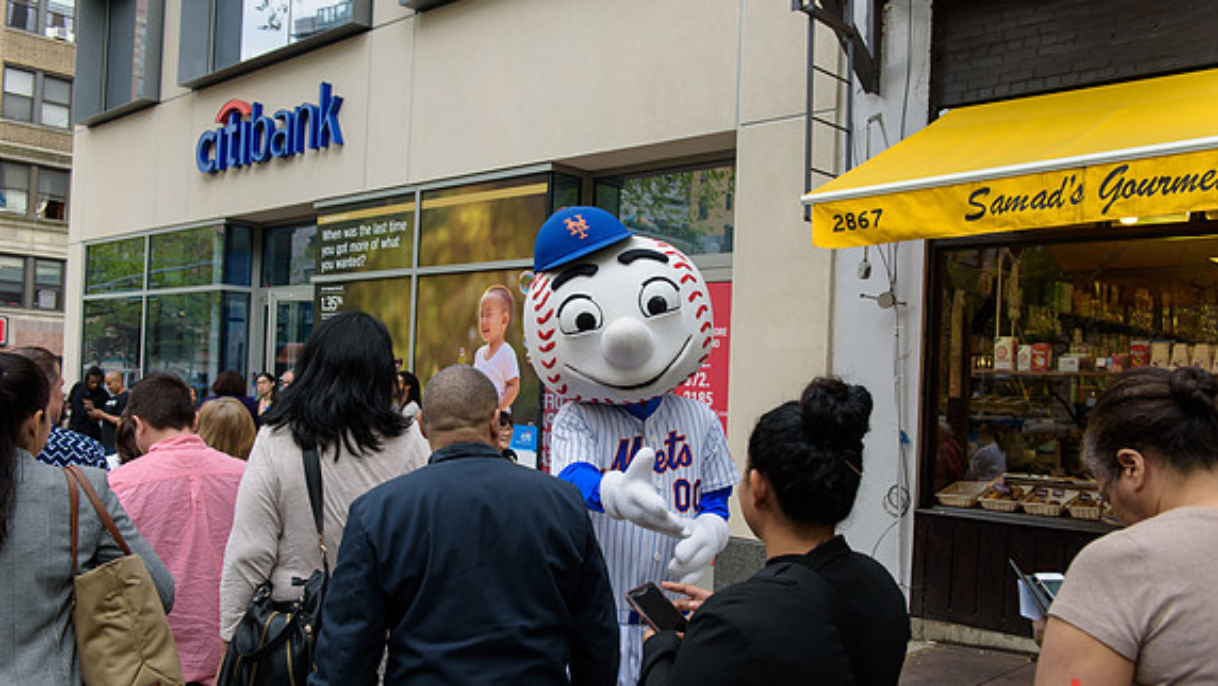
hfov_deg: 58.0
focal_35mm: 34
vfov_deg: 34.6
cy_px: 378
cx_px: 605
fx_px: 1098
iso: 200
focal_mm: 32
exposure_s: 1/250
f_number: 4
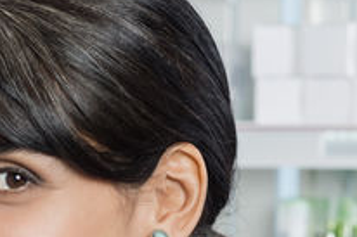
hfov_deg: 9.7
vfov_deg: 6.5
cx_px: -181
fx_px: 2041
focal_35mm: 206
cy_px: 437
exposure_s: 1/125
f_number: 5.6
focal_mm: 50
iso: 125
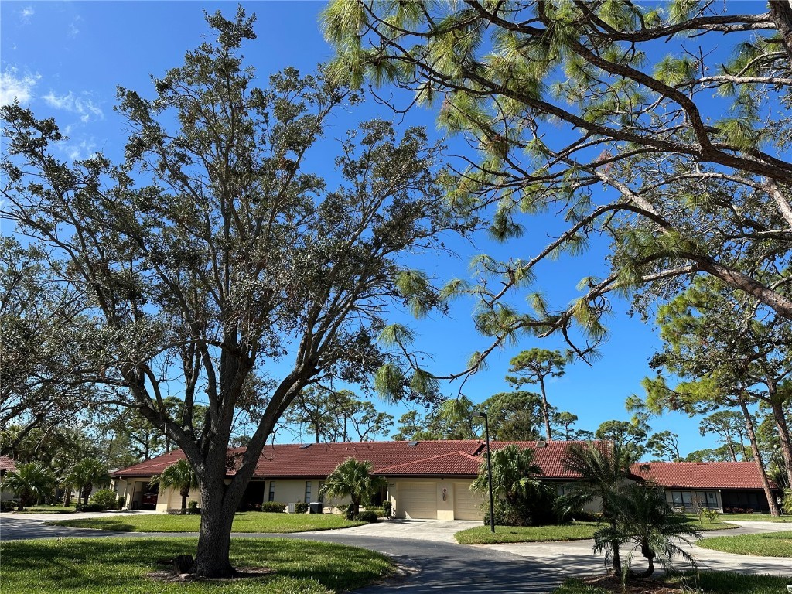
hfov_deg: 71.6
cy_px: 297
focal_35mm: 24
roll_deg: -0.1
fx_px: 549
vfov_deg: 56.8
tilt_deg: +19.9
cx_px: 396
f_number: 1.78
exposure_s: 1/3356
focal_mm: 6.86
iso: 80
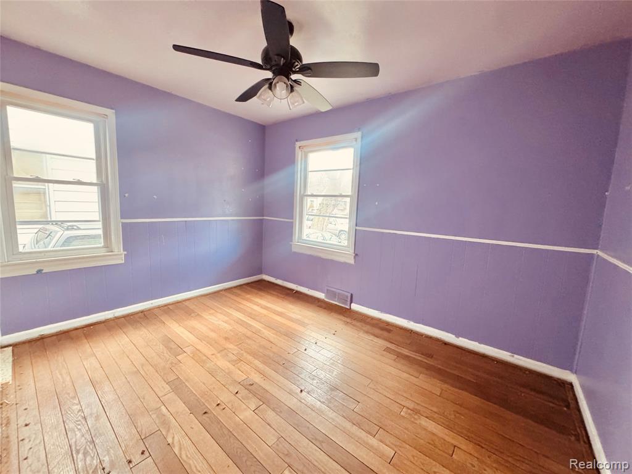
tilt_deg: -7.0
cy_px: 237
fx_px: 256
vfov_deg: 85.7
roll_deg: -2.3
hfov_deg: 102.1
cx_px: 316
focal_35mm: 14
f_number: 2.2
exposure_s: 1/60
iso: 800
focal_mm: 2.22
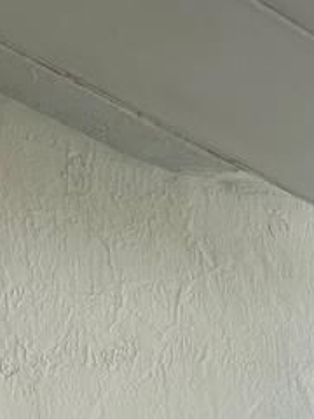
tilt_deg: -16.0
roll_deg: +1.0
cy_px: 894
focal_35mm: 120
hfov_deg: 12.0
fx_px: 1451
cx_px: 392
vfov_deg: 13.5
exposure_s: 1/667
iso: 80
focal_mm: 6.86
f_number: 1.78
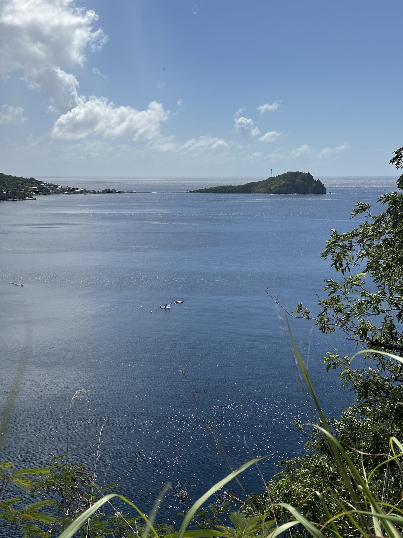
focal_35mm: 48
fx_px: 745
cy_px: 269
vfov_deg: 39.7
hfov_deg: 30.3
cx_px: 202
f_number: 1.78
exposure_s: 1/8197
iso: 64
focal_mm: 6.86
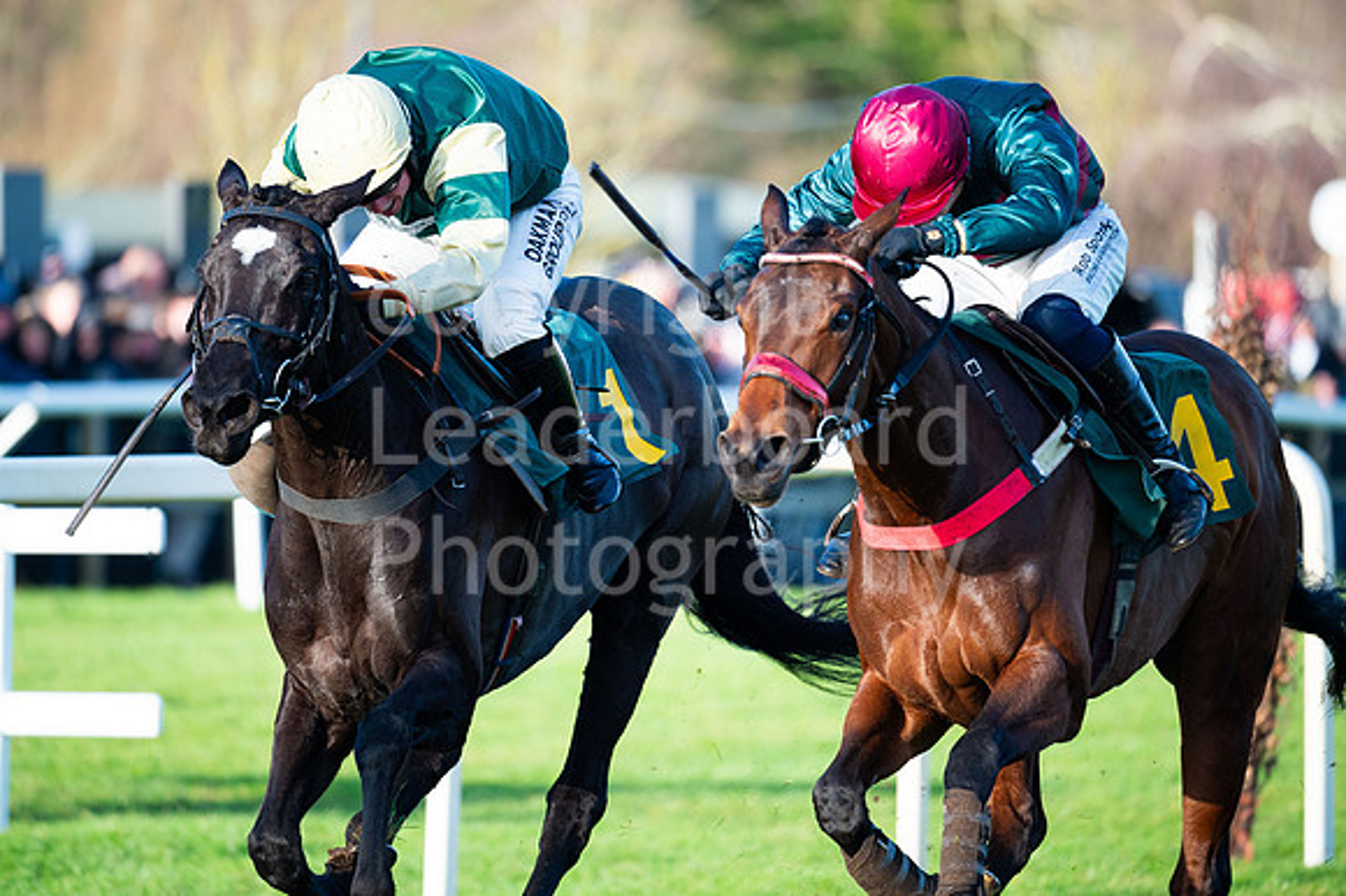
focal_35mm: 400
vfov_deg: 3.4
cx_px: 673
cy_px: 448
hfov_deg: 5.2
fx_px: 14946
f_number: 4.5
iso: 800
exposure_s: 1/2000
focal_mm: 400
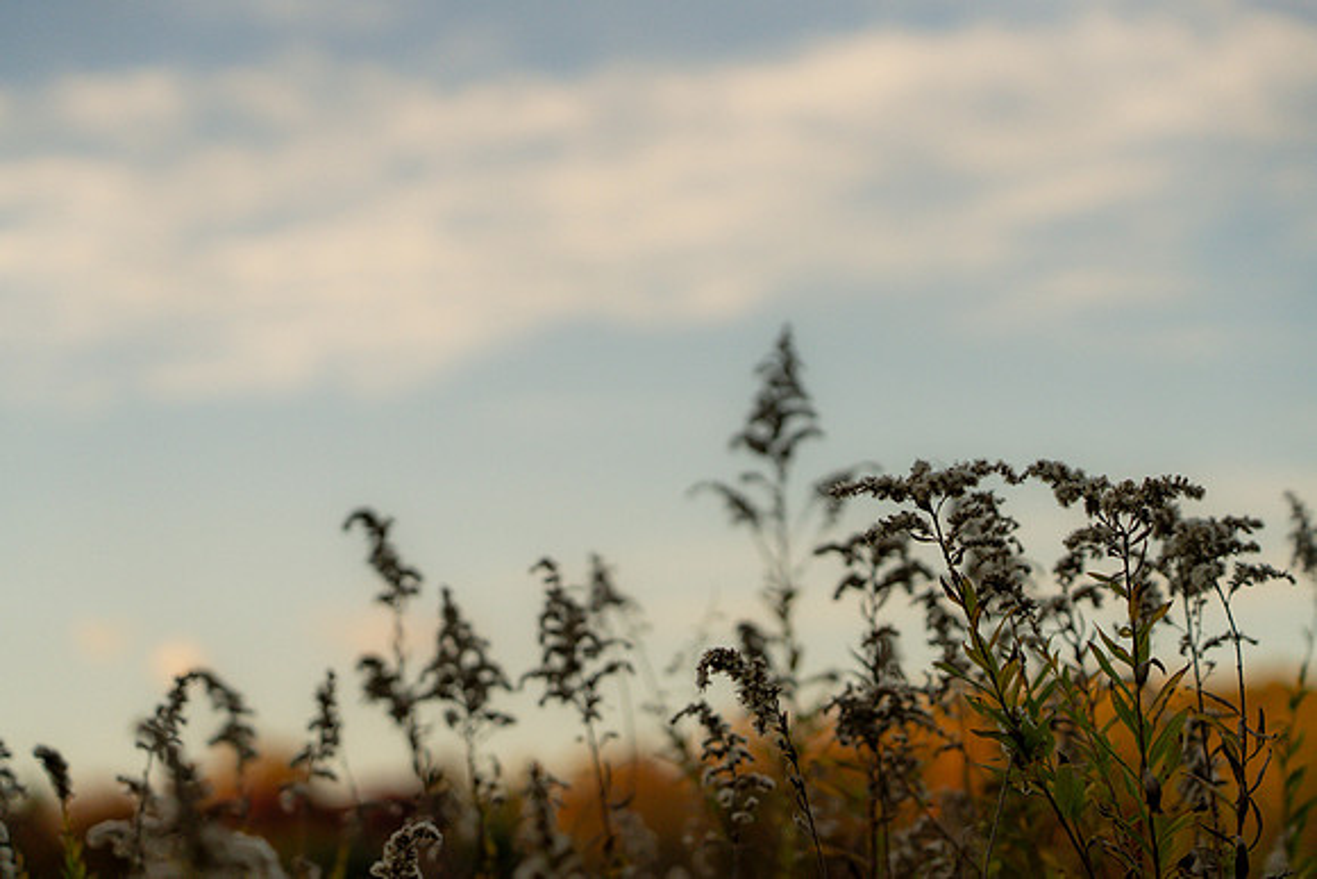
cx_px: 658
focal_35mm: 105
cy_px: 440
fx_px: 3842
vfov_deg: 13.0
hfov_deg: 19.5
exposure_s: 1/5000
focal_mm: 105
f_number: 4
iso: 1000
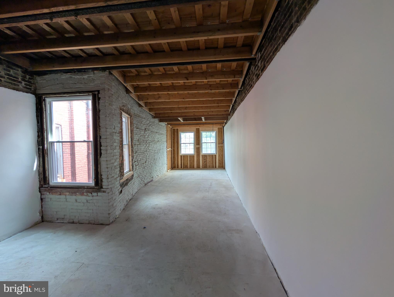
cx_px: 197
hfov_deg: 110.5
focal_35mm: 12
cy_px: 148
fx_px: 137
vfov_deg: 94.6
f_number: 1.7
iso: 67
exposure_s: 1/97.2
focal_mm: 2.02
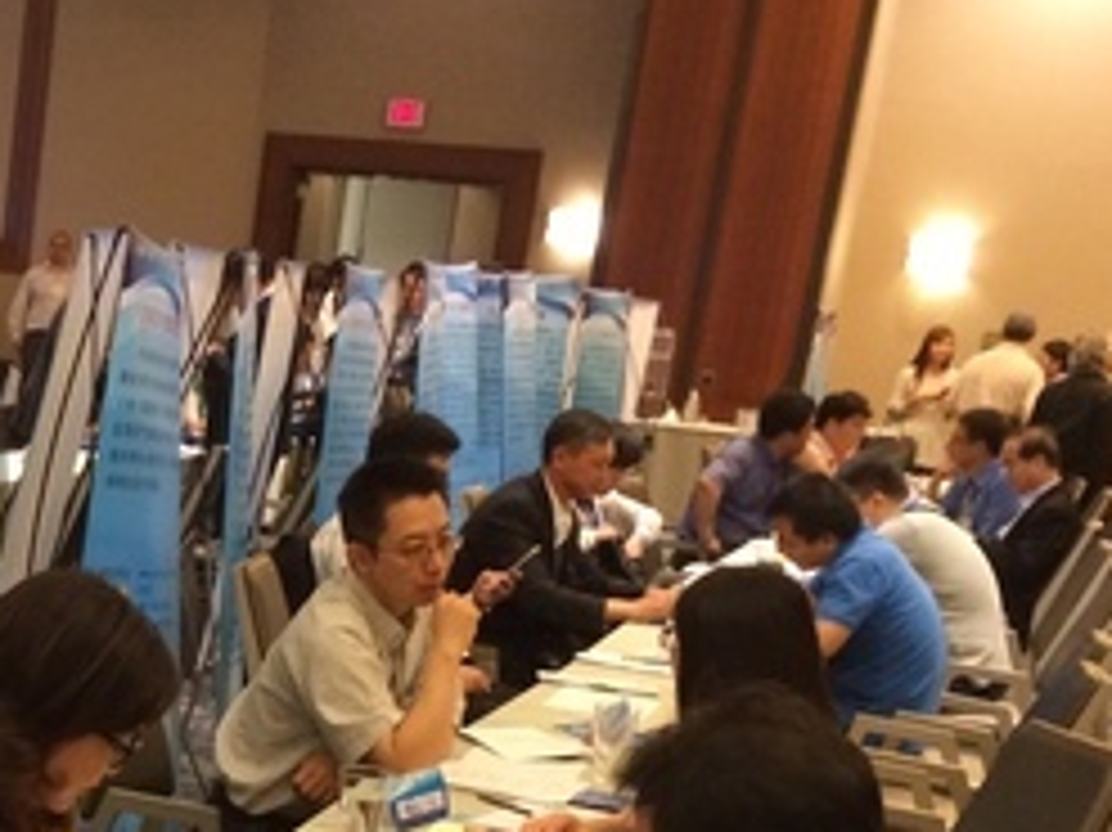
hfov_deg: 25.1
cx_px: -54
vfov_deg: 19.5
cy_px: 845
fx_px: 2344
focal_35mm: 73
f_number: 2.2
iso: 320
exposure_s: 1/20
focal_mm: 4.12
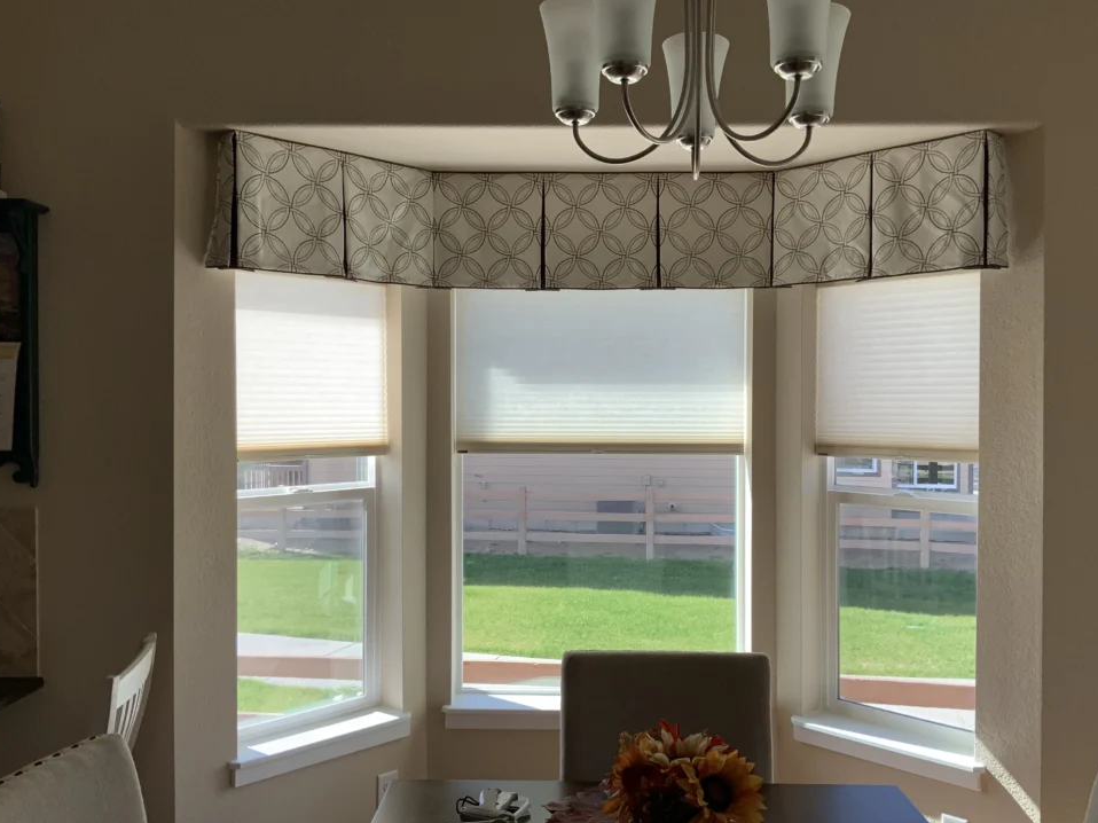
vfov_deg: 45.4
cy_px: 421
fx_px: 983
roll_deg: +0.2
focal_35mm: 31
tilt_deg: -1.0
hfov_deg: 58.3
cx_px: 571
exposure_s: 1/246
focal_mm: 3
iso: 16
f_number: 1.8
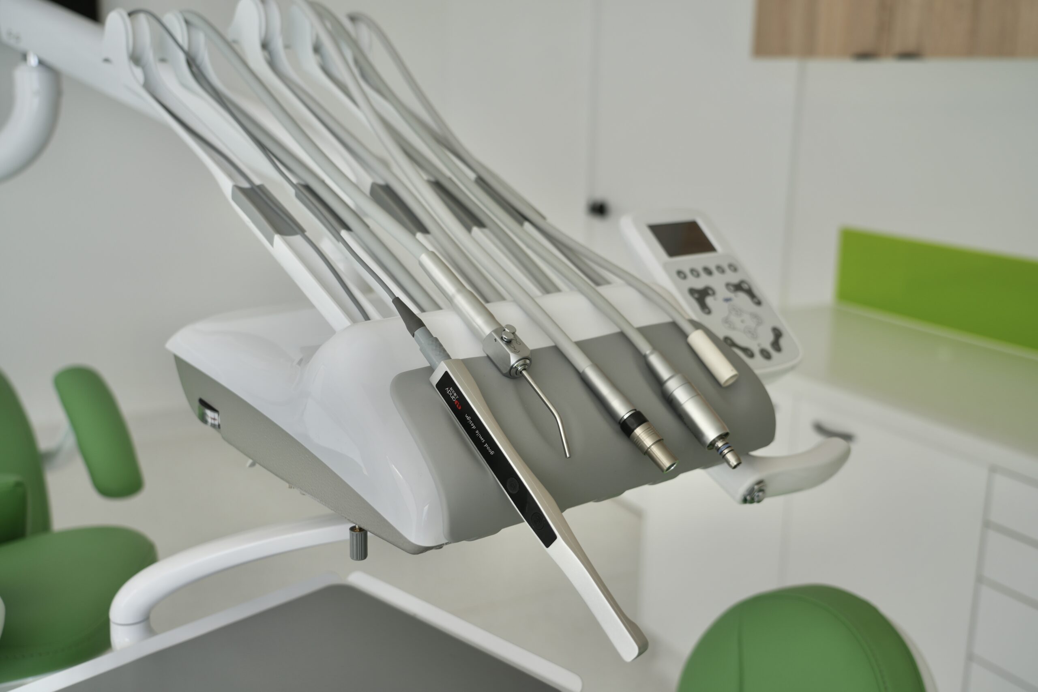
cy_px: 346
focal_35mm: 38
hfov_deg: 50.7
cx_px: 519
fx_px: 1096
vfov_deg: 35.1
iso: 100
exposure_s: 1/50
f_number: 4.5
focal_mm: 38
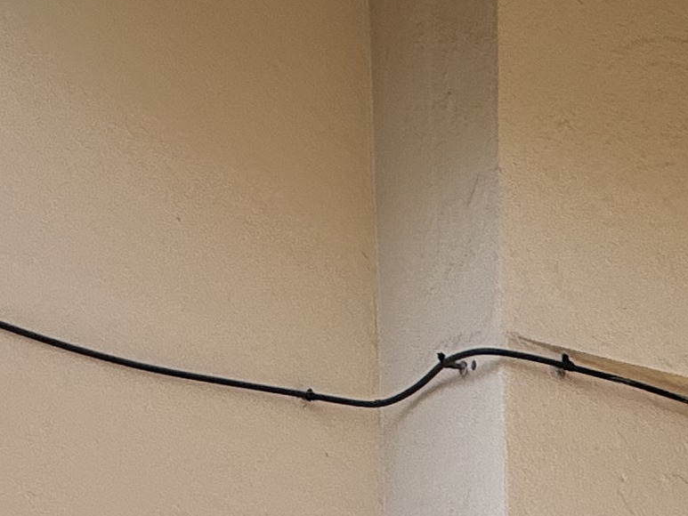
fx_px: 1451
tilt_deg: -10.8
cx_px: 983
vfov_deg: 13.7
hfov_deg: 22.6
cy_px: 1275
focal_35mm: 73
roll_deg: -2.5
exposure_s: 1/631
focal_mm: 2.22
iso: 64
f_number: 2.2
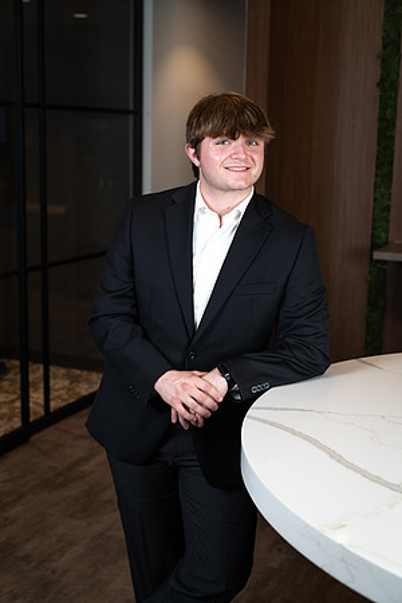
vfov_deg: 39.6
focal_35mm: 50
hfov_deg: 27.0
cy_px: 302
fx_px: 837
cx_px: 201
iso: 100
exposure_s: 1/125
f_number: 4.5
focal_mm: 50
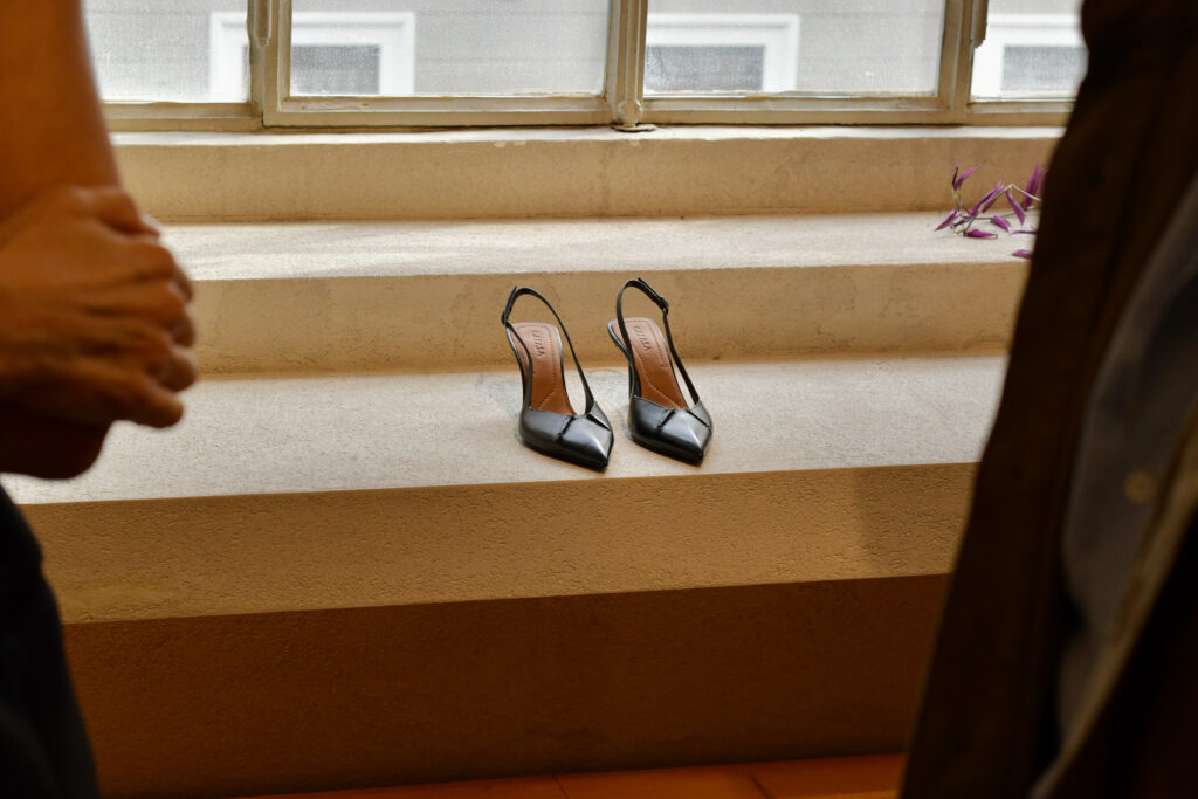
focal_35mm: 50
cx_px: 599
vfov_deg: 27.0
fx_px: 1664
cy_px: 400
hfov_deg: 39.6
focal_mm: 50
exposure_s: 1/320
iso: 800
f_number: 6.3
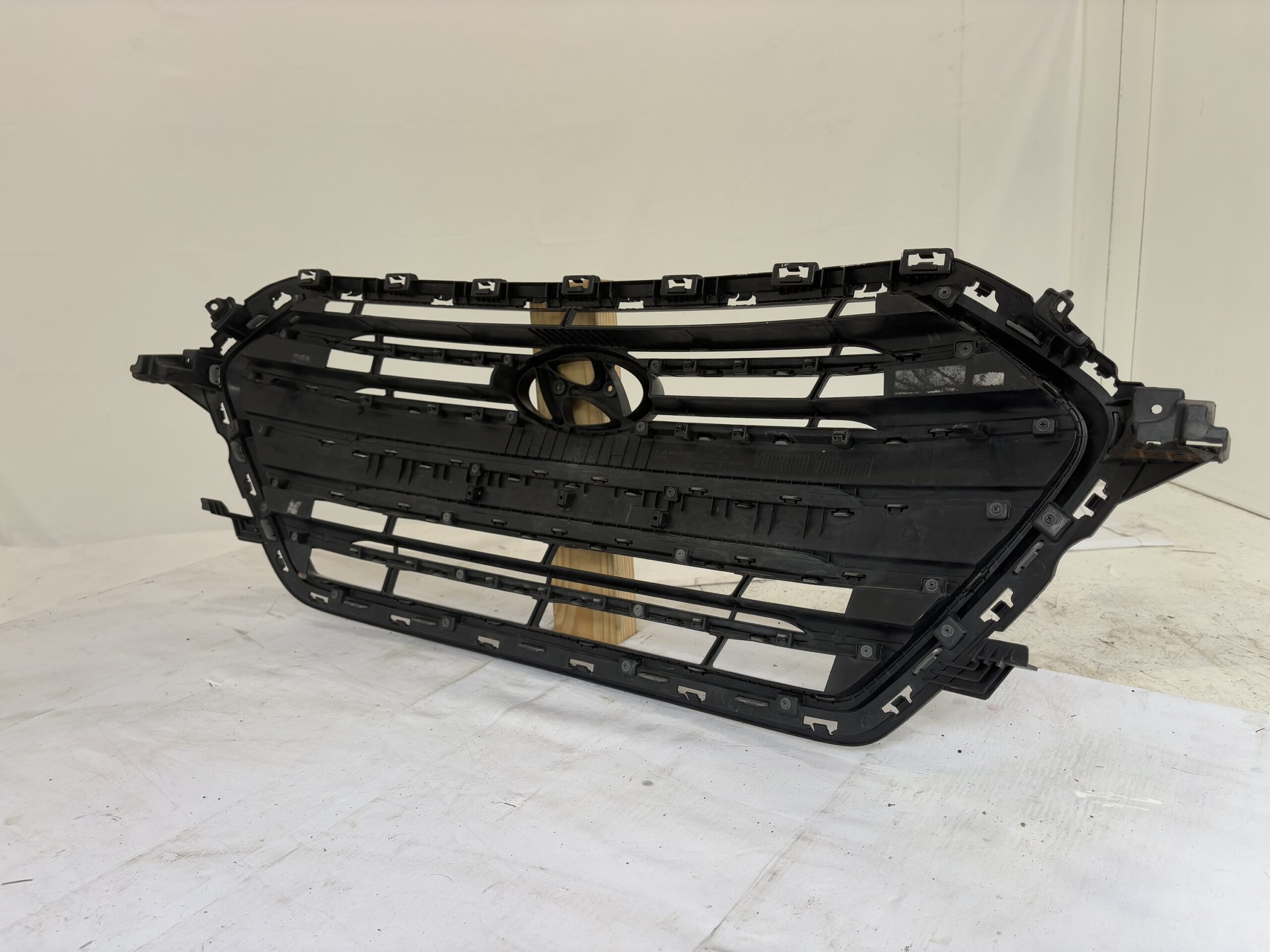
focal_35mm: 26
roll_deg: +3.9
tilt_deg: -14.2
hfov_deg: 67.3
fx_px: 954
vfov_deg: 53.1
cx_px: 635
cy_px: 476
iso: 50
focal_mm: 5.96
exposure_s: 1/121
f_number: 1.6
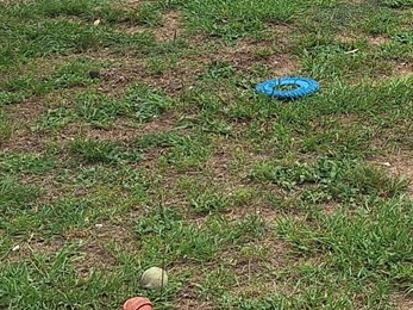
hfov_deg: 18.0
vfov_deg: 13.0
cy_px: -187
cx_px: 432
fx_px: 1264
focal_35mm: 106
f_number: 1.8
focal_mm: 5.54
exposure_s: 1/4310
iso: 40
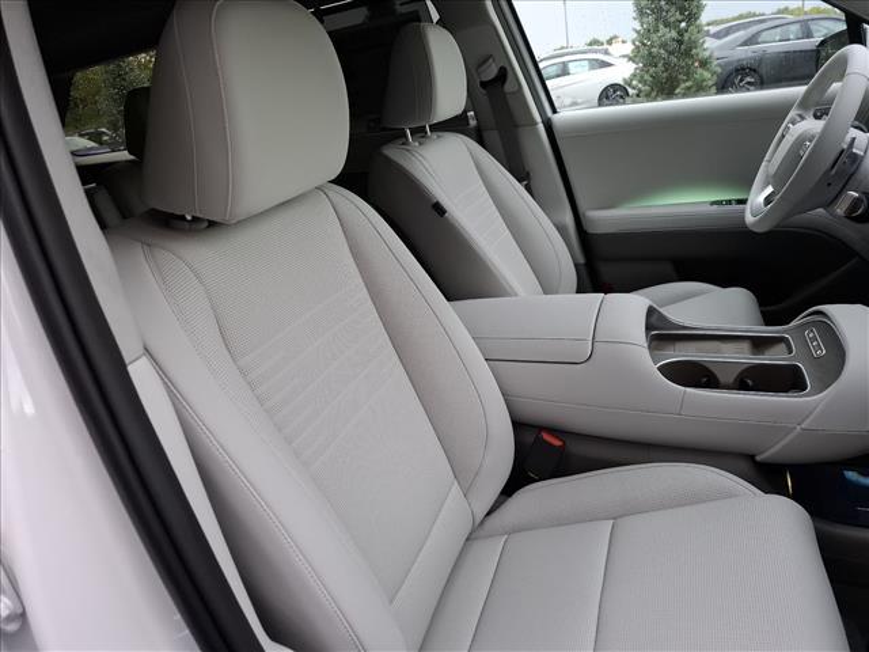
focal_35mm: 23
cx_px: 434
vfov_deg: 58.9
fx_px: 577
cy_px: 326
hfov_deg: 73.9
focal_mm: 5.54
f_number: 1.8
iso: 400
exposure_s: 1/30
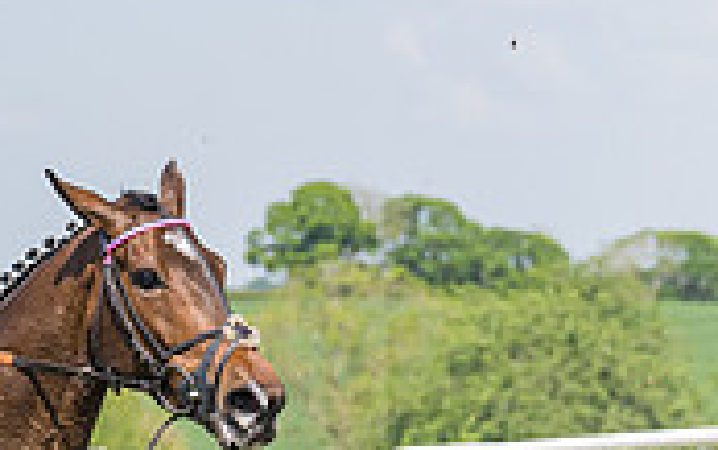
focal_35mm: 306
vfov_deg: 4.3
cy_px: 495
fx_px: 5992
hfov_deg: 6.8
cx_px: -301
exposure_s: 1/3200
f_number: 4
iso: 400
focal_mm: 70
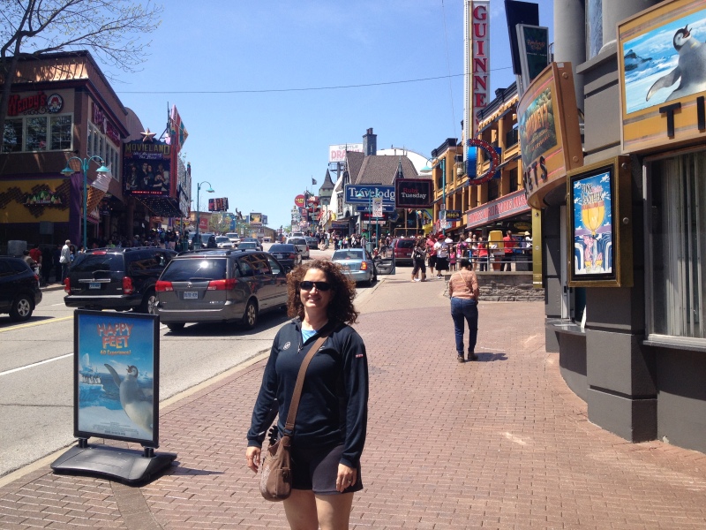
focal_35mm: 35
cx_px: 353
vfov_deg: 40.7
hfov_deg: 52.6
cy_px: 265
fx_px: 714
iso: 50
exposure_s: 1/1175
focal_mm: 4.28
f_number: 2.4
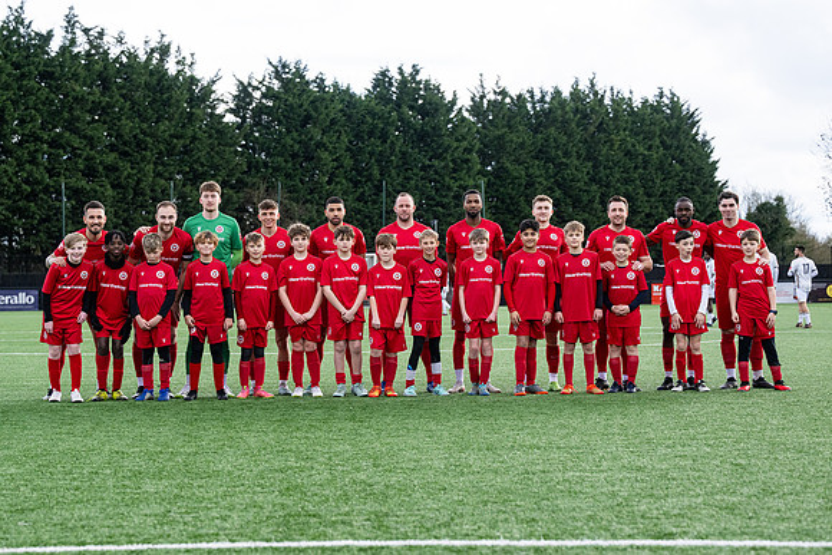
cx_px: 406
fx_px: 1851
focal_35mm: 80
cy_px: 271
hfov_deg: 25.3
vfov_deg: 17.1
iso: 800
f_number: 4
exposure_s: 1/2500
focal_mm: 70
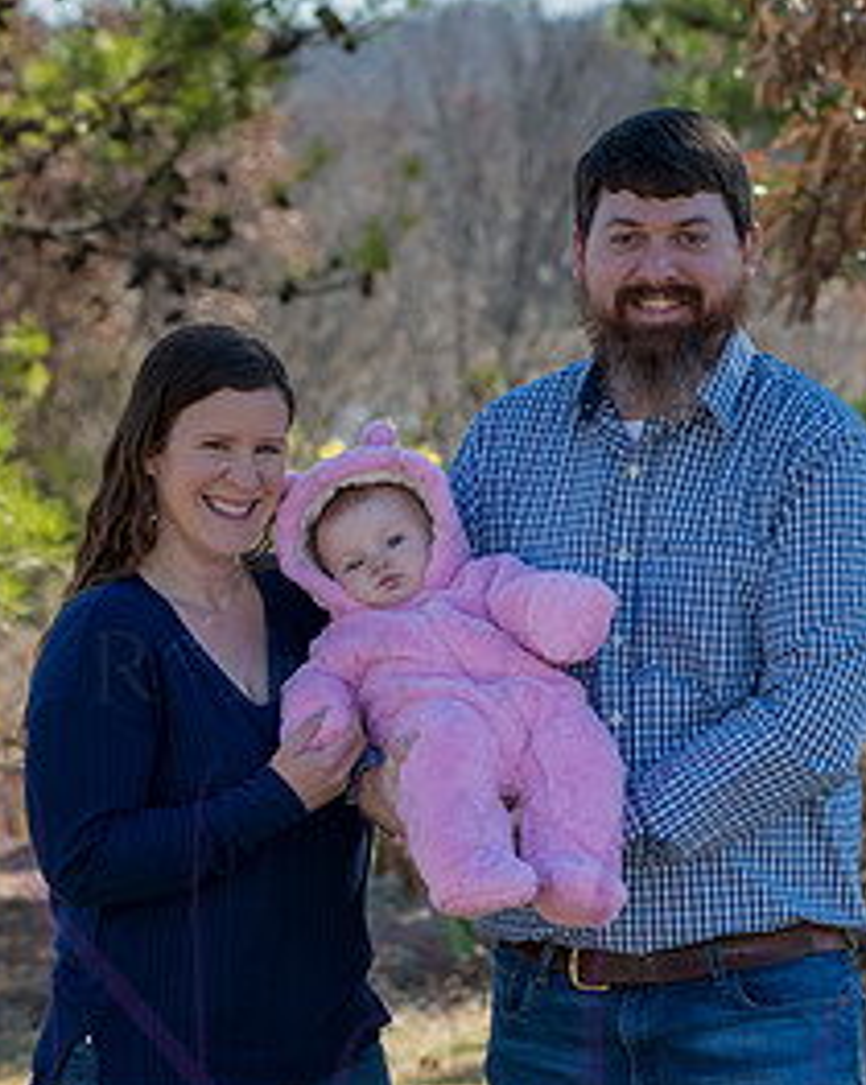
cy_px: 813
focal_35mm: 148
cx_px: 499
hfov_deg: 10.4
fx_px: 4747
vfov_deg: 13.0
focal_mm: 92
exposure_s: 1/500
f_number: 6.3
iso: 400
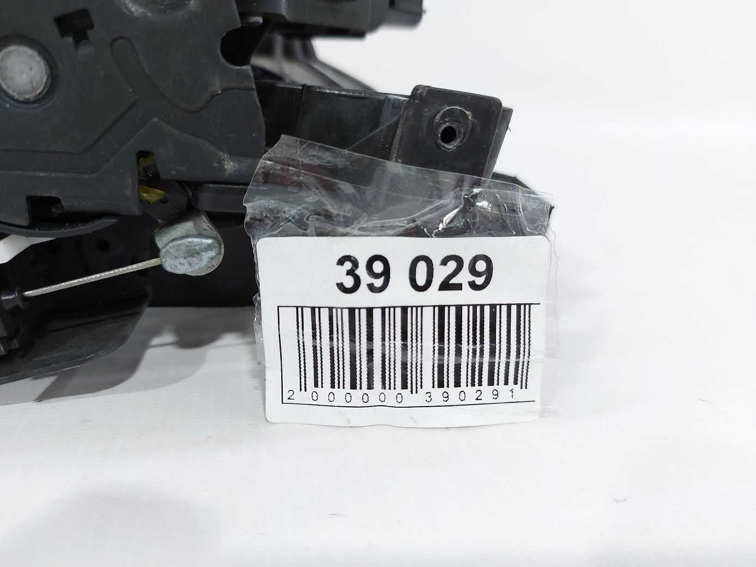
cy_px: 284
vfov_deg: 56.8
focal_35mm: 24
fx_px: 524
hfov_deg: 71.6
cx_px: 378
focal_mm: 5.23
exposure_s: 1/50
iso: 80
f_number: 1.8
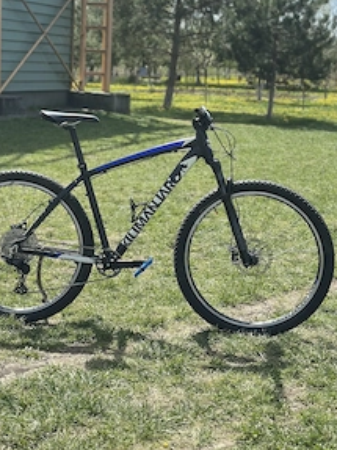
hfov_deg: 21.9
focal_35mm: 67
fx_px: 870
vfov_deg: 28.9
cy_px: 168
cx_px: 143
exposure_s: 1/2597
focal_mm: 6.86
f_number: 1.78
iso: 80
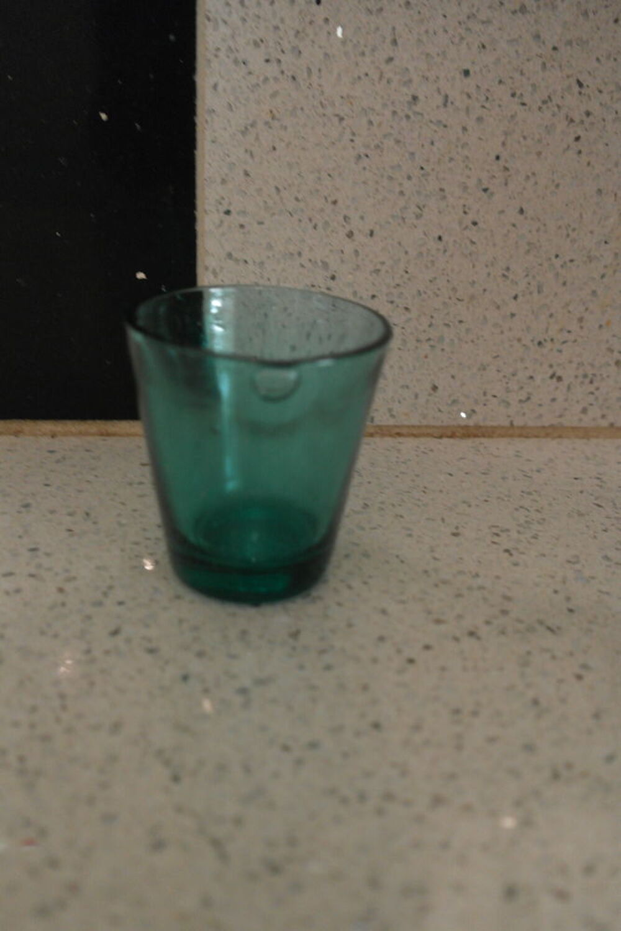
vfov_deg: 61.9
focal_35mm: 30
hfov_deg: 43.6
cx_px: 310
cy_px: 466
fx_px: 776
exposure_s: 1/20
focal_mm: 20
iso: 1600
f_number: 3.5
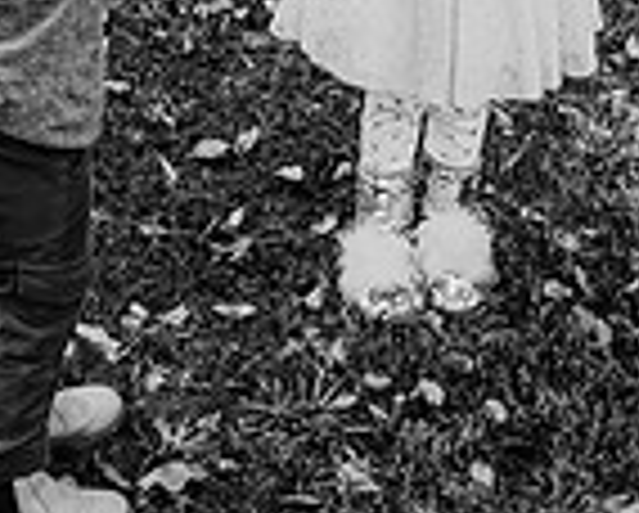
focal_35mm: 92
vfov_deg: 15.6
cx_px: 284
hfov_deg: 20.8
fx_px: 1742
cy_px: -227
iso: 800
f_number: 4
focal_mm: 24
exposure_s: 1/800
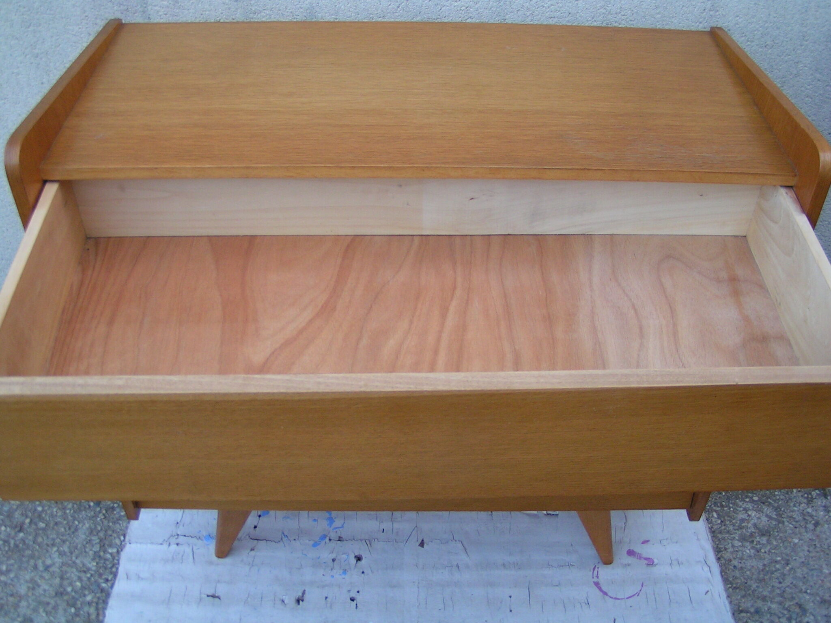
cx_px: 416
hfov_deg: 49.0
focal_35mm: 38
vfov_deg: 37.7
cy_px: 312
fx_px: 912
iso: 100
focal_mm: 5.8
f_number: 2.8
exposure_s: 1/50
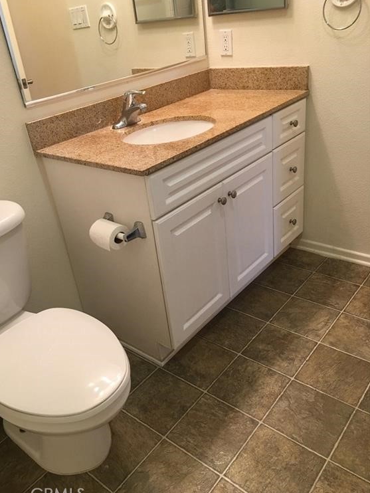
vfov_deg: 59.9
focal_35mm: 30
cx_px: 181
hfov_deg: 46.8
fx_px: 427
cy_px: 248
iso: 40
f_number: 2.2
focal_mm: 4.15
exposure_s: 1/15
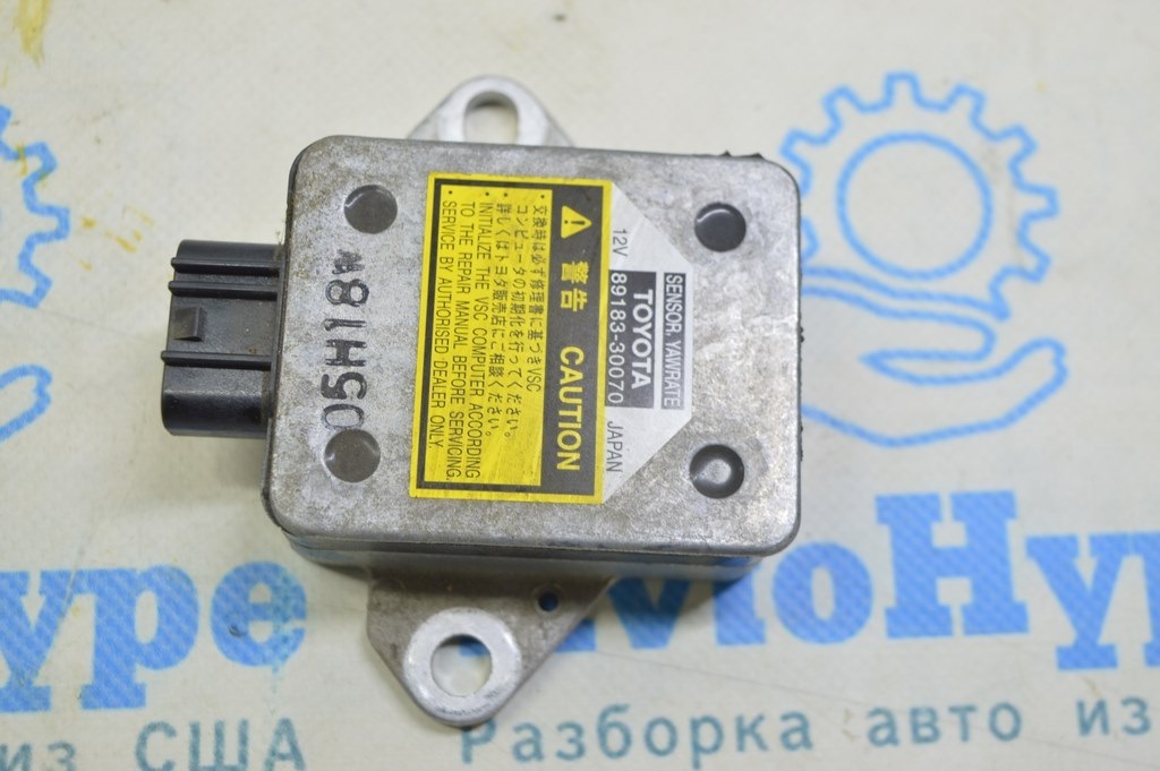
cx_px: 580
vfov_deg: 26.4
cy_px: 386
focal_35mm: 51
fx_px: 1642
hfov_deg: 38.9
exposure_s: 1/20
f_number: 5.6
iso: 400
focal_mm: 34
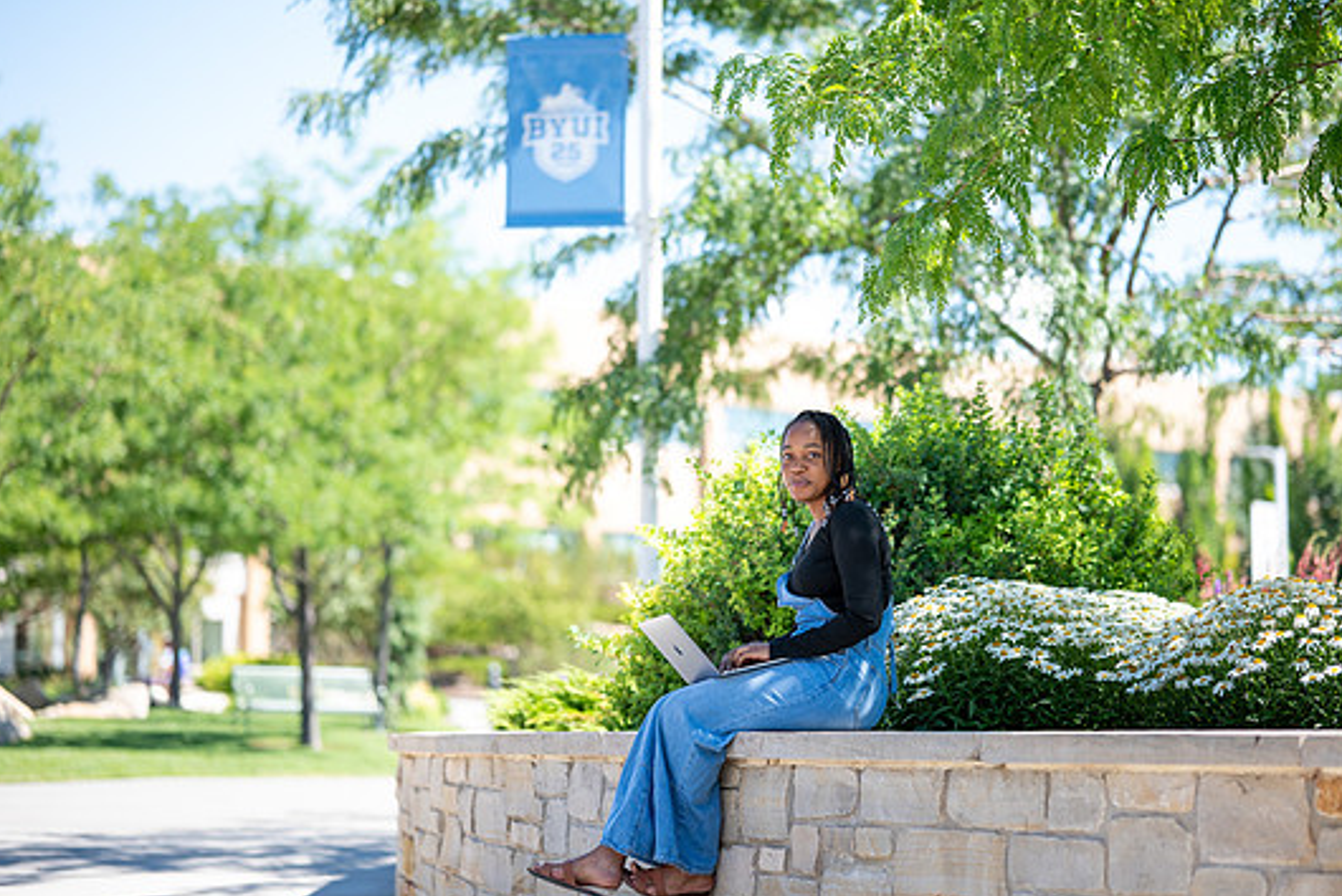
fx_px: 3469
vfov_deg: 14.7
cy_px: 447
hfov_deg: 21.9
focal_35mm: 93
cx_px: 714
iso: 160
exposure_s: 1/1250
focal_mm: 85
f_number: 1.8
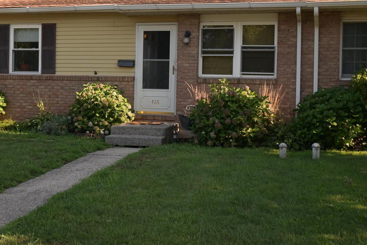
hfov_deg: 38.2
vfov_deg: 25.9
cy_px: 89
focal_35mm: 52
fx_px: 530
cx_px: 162
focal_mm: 26.5
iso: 220
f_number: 4.5
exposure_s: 1/250
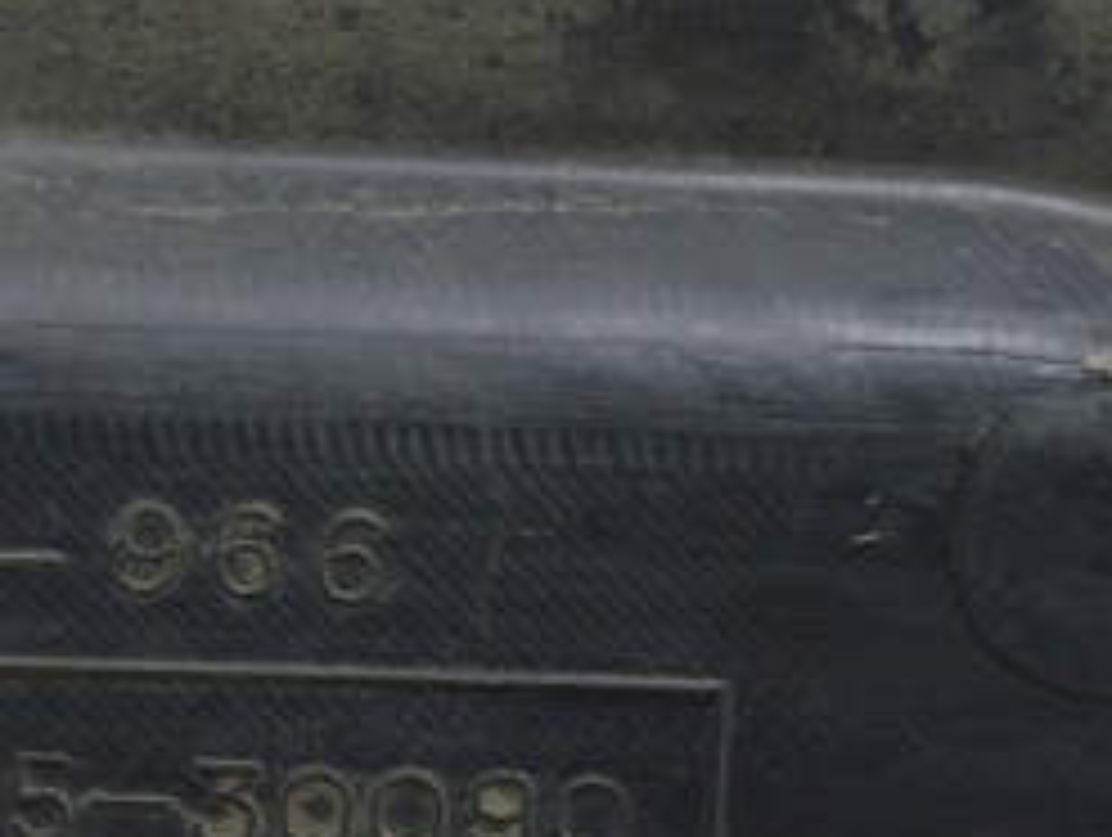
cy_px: 736
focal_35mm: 149
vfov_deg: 9.9
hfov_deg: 13.1
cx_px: 36
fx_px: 4793
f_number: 5.6
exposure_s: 1/20
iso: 400
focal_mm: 40
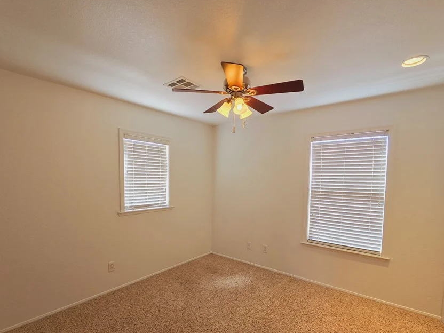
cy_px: 197
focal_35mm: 16
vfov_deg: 77.4
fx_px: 205
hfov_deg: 94.5
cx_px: 222
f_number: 2.2
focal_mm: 2.2
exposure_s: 1/120
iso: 80
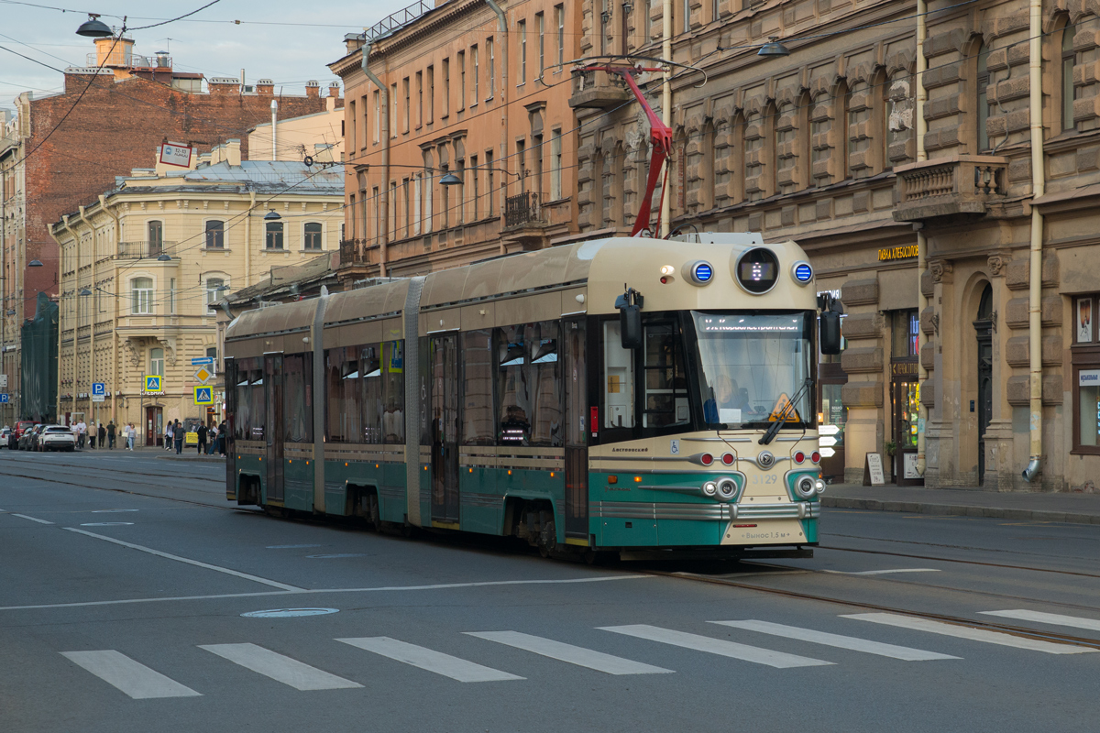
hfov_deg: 33.4
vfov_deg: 22.6
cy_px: 366
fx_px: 1833
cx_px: 550
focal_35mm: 60
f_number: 5.6
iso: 1250
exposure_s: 1/320
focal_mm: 60
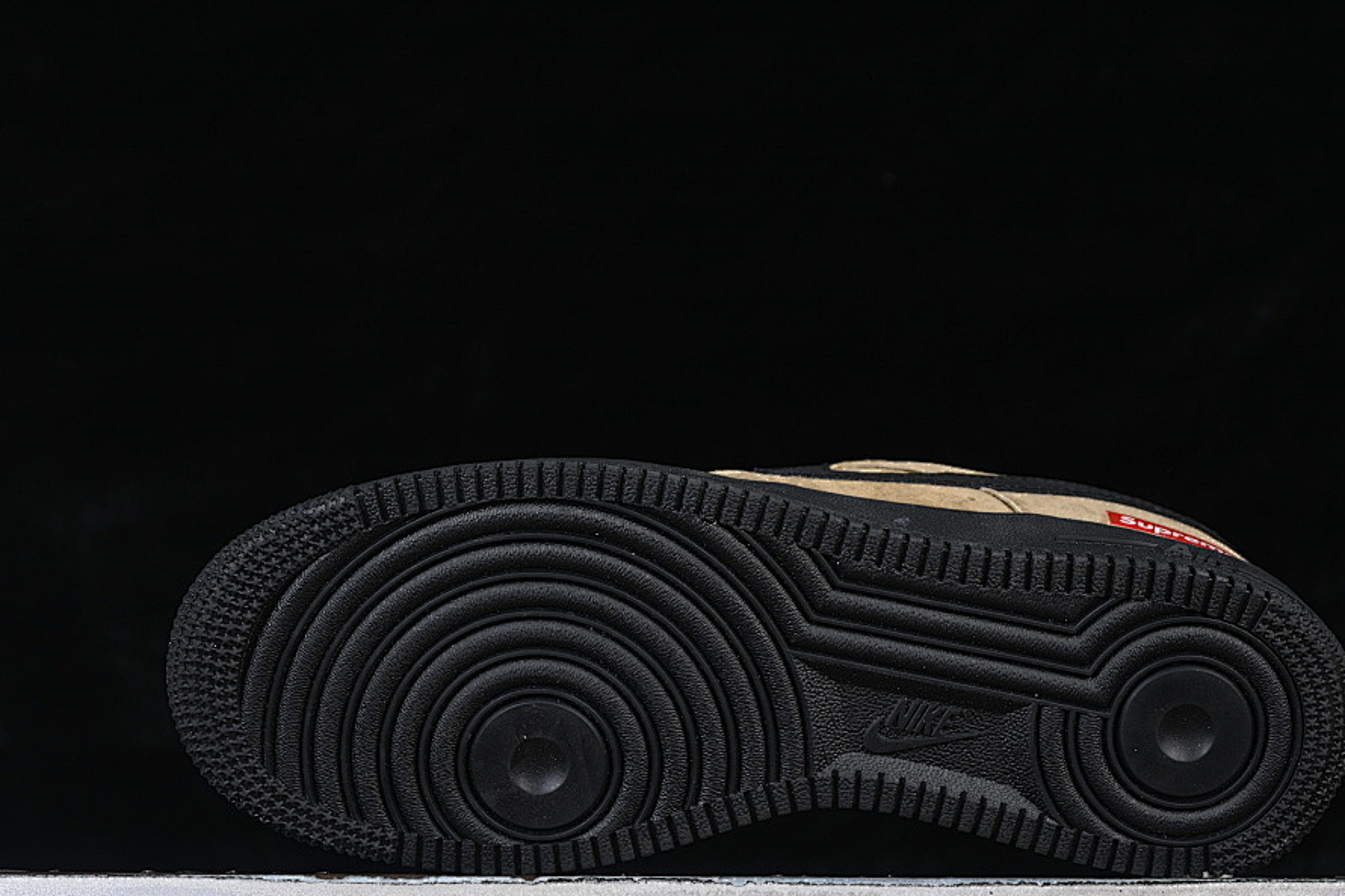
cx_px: 765
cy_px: 539
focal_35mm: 91
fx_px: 3399
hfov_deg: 22.4
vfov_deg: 15.0
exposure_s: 1/60
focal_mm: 50
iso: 160
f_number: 6.3
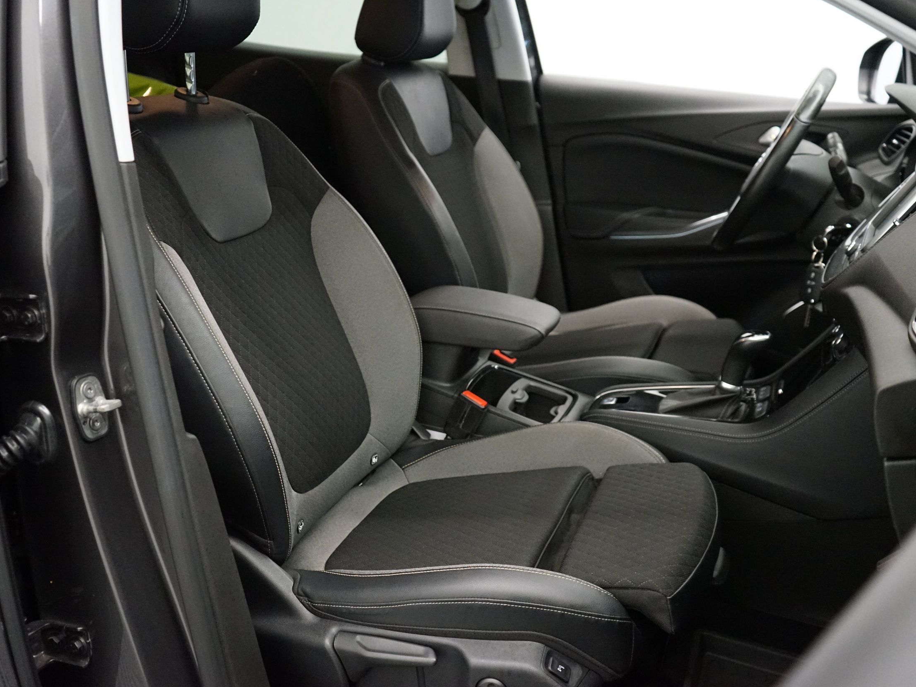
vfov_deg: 39.7
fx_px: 953
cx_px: 452
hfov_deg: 51.4
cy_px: 345
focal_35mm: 36
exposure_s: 1/160
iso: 6400
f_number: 4
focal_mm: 33
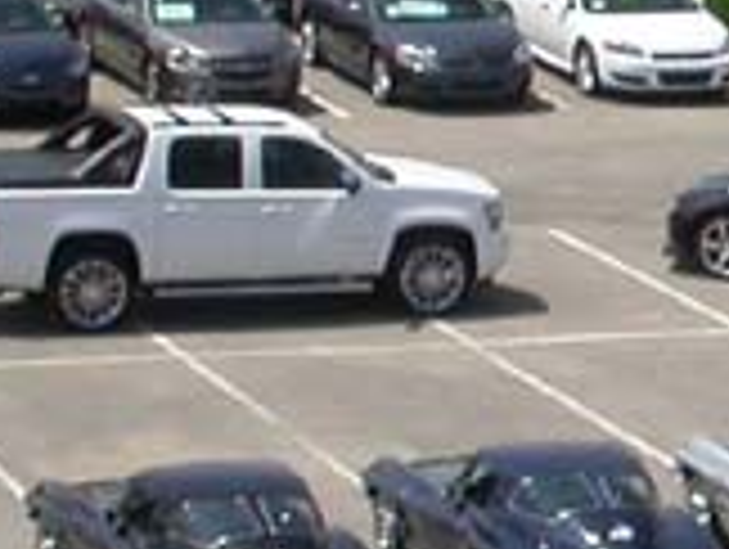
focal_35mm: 240
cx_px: 1197
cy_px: 189
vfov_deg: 6.2
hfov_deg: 8.0
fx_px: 5062
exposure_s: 1/428
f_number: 7.5
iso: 100
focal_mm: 7.85
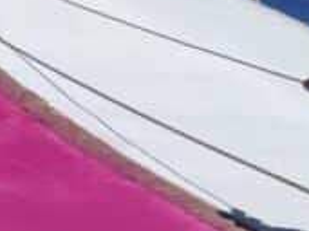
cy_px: 29
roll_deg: +0.7
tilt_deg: +23.1
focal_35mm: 156
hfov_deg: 10.4
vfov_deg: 9.5
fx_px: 1392
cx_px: -510
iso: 32
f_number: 1.6
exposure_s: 1/14925
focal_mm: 4.2
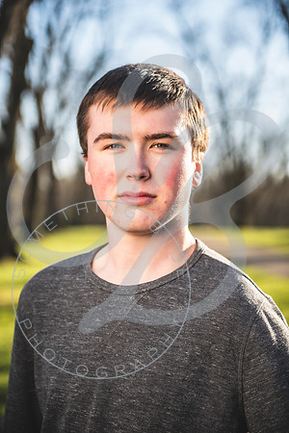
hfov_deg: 19.5
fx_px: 843
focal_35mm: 70
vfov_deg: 28.8
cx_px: 144
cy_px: 216
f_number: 2.8
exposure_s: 1/400
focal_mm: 70
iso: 100
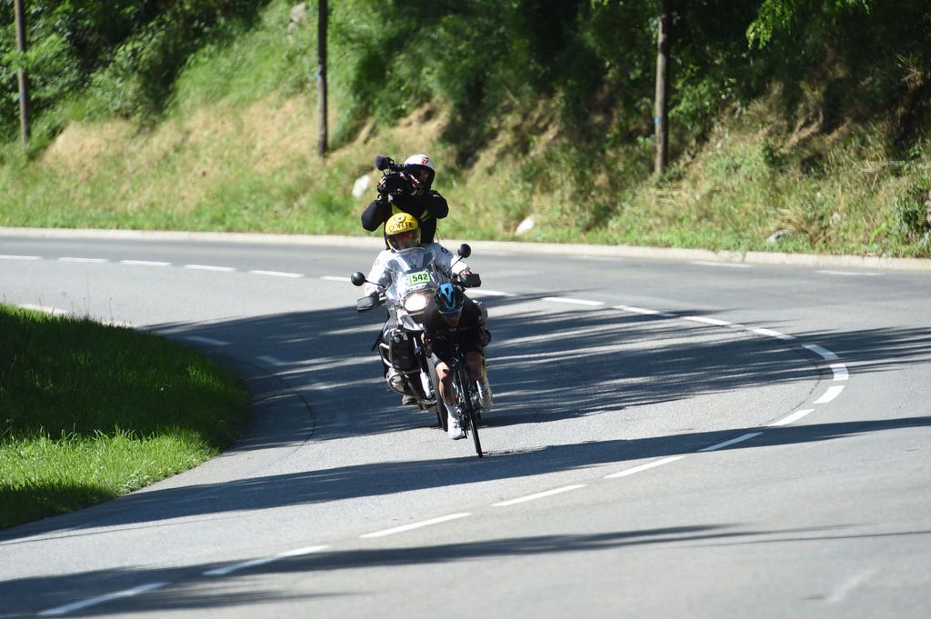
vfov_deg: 3.4
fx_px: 10336
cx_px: 466
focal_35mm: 400
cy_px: 310
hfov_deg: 5.2
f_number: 5.6
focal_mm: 400
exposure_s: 1/1000
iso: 500
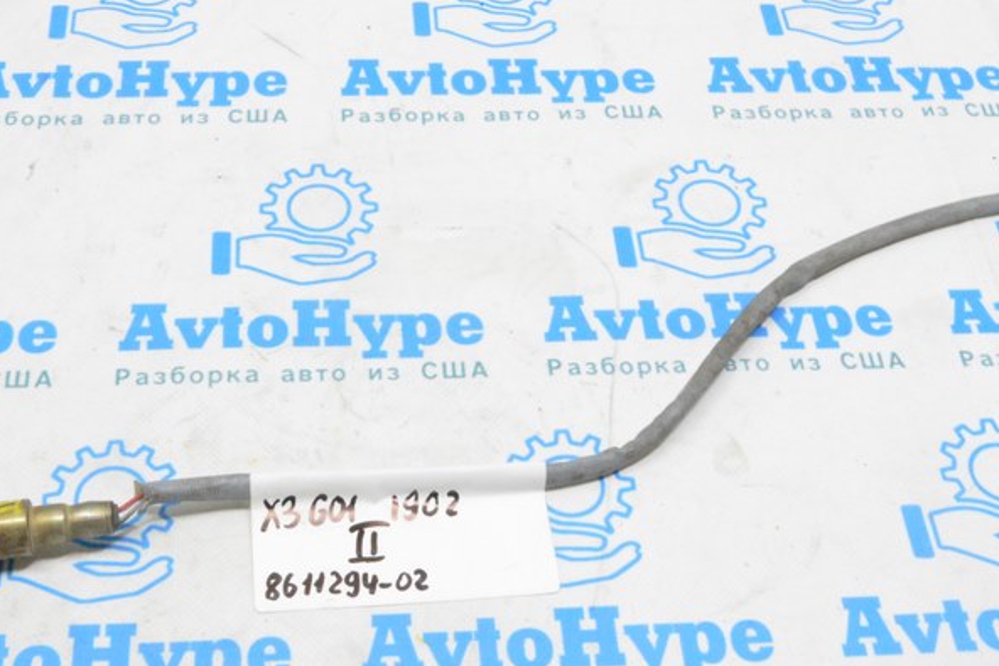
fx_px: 1582
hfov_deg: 35.0
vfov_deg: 23.8
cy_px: 286
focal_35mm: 57
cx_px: 437
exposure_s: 1/15
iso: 6400
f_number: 20
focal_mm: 22
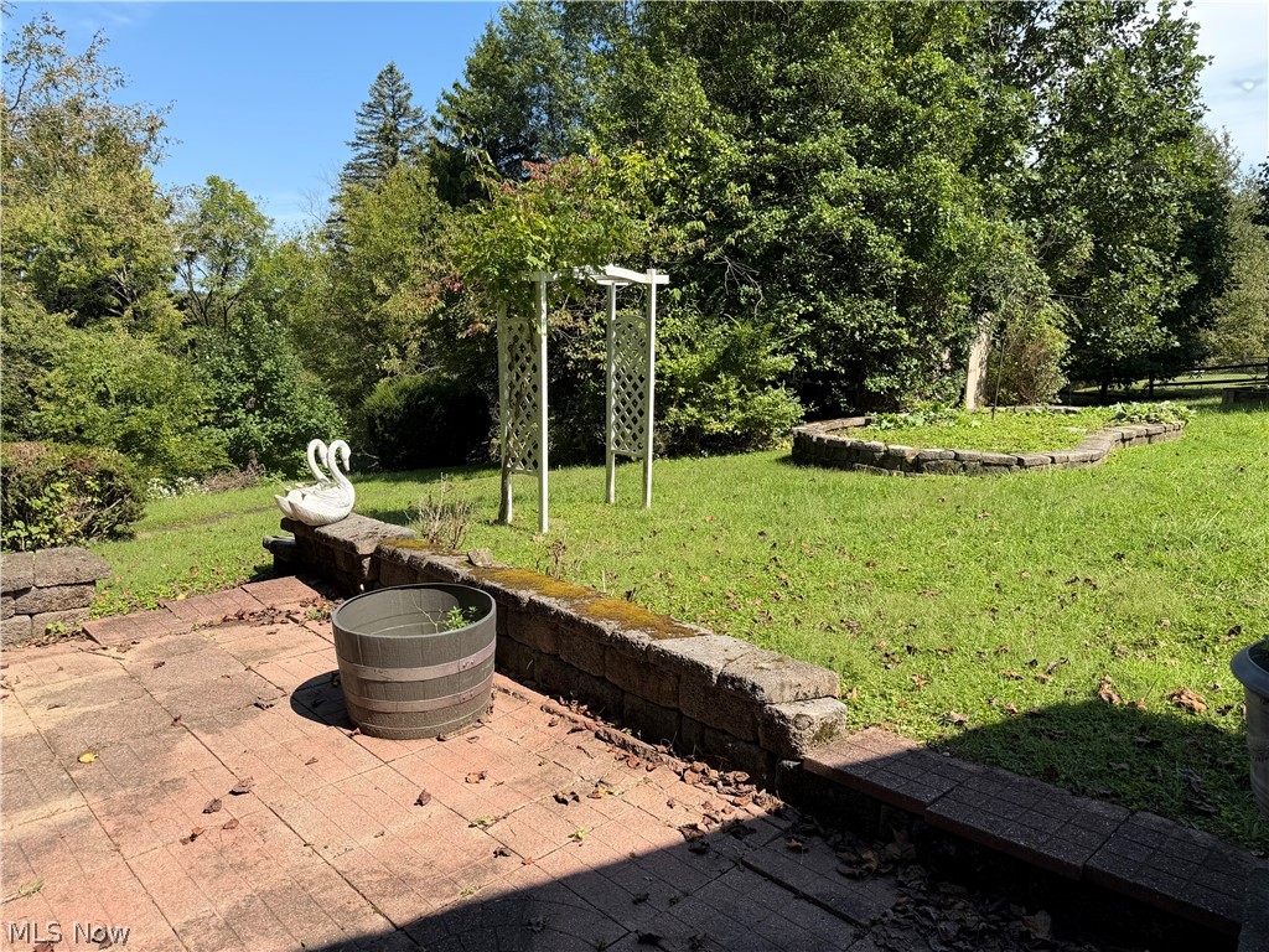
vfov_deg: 56.8
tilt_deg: -10.4
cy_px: 476
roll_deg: +0.5
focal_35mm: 24
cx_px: 634
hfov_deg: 71.6
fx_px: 880
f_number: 1.78
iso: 80
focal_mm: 6.76
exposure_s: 1/2299
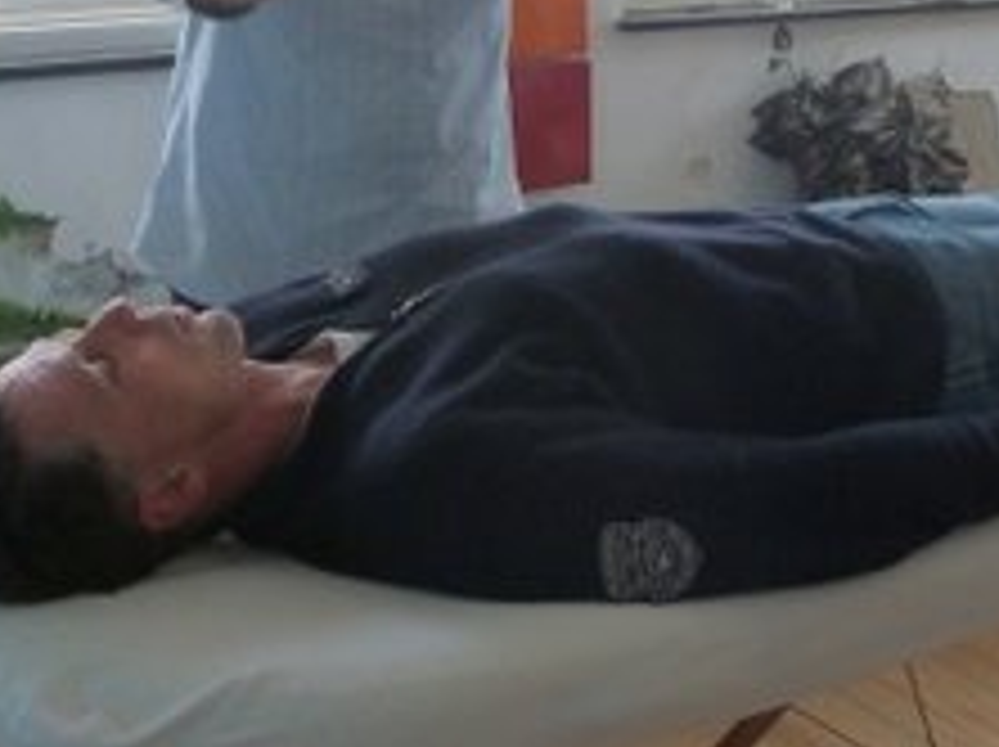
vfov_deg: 22.2
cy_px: 122
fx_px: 1874
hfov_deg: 29.6
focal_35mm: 65
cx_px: 680
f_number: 3.5
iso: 320
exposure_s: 1/60
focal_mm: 5.4
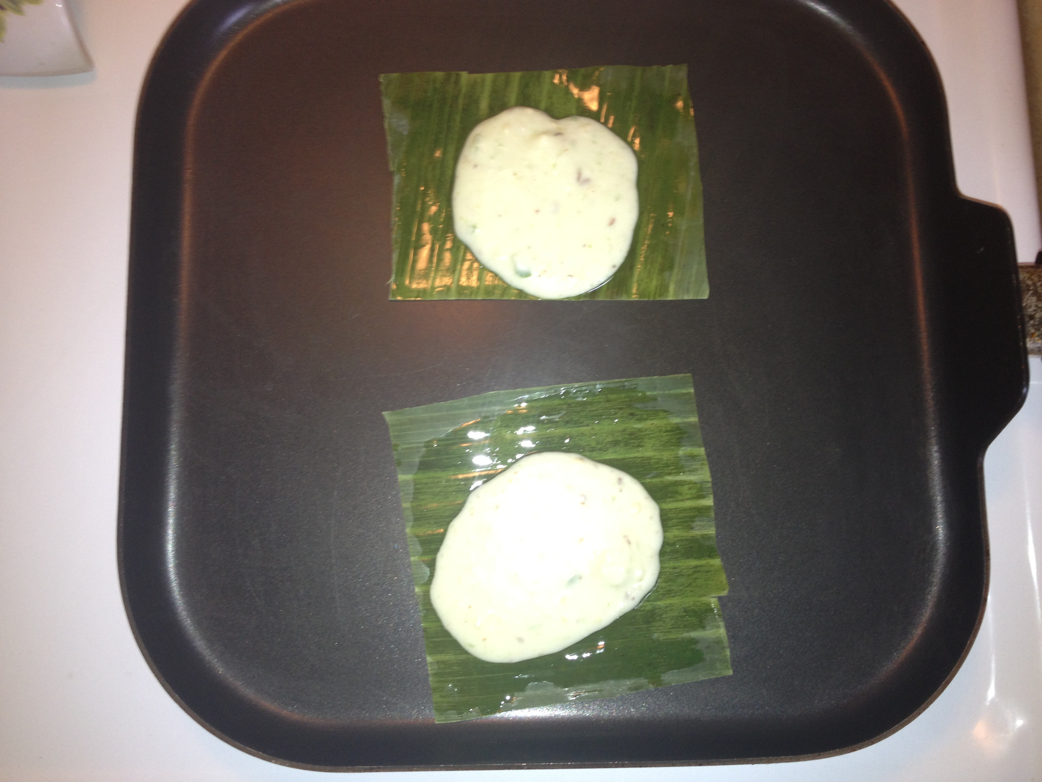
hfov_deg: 52.6
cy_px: 391
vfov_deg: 40.7
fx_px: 1054
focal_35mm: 35
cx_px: 521
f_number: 2.4
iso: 64
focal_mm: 4.28
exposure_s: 1/20
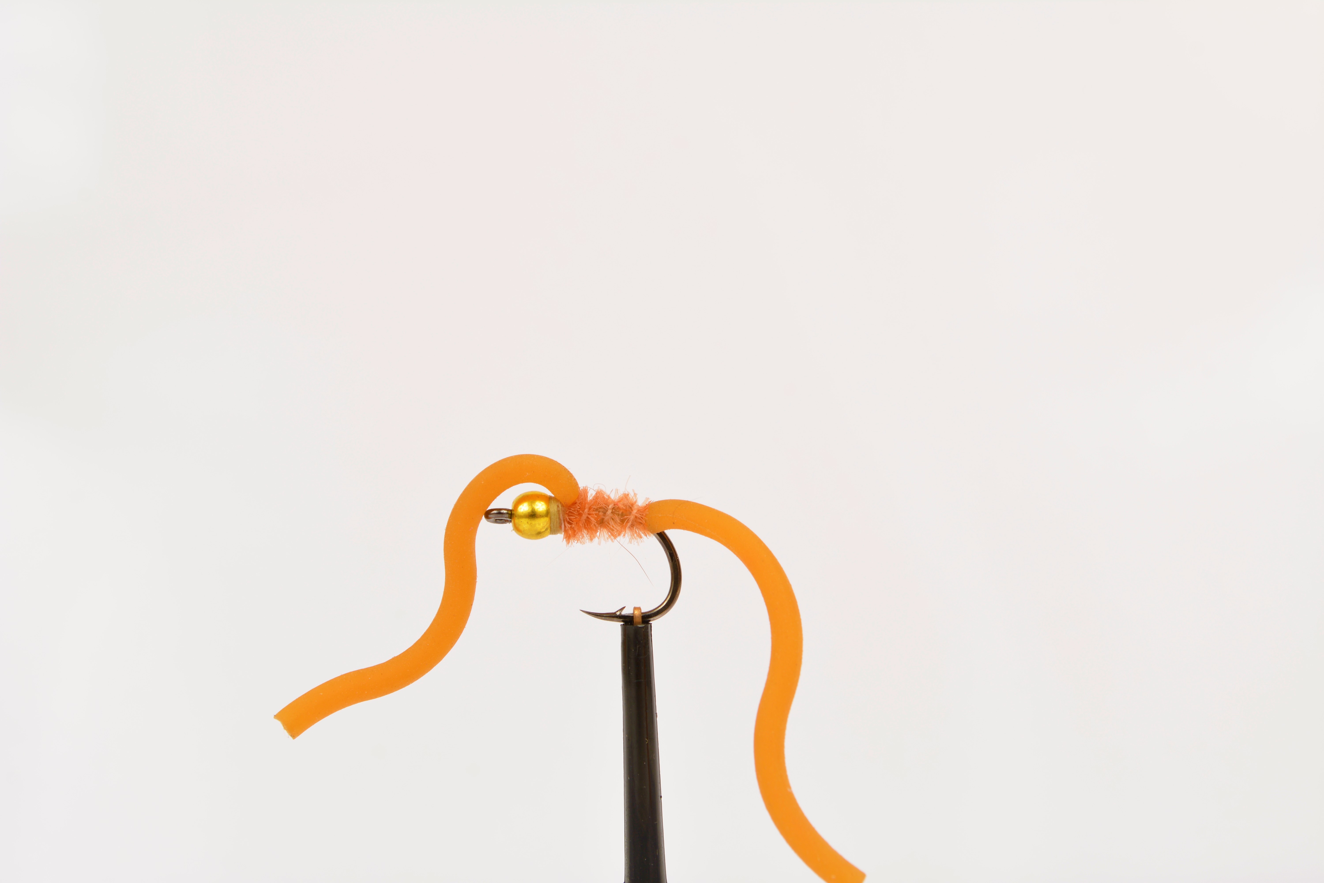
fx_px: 2206
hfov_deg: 33.4
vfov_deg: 22.6
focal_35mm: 60
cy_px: 442
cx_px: 662
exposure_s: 1/25
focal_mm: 40
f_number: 11
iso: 100
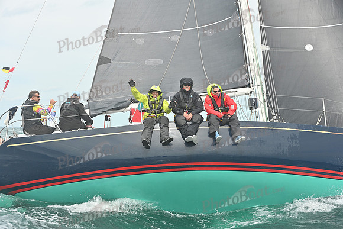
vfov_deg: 18.2
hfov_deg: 27.0
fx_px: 715
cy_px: 114
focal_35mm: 75
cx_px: 172
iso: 320
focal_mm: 75
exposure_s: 1/1250
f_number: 6.3
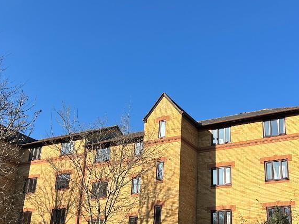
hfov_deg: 40.2
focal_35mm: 47
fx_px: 406
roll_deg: -1.5
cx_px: 184
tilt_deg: +20.3
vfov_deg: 30.7
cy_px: 150
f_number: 1.5
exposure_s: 1/3460
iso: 50
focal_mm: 5.7
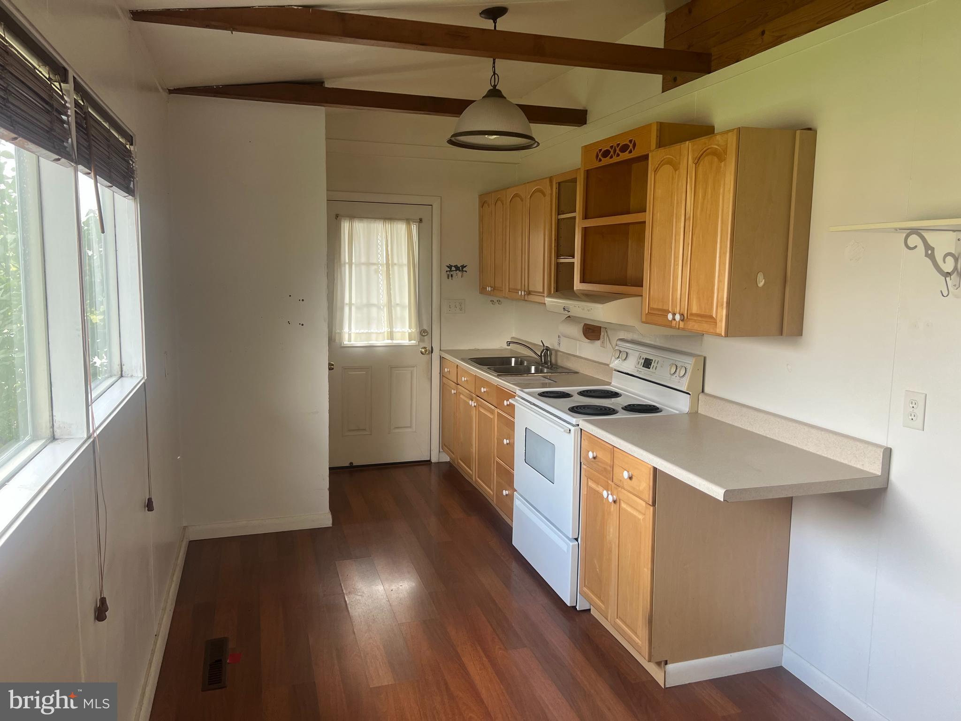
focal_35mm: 26
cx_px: 480
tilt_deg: -5.7
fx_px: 722
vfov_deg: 53.1
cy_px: 360
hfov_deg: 67.3
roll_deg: -1.1
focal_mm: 5.7
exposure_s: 1/121
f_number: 1.5
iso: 100
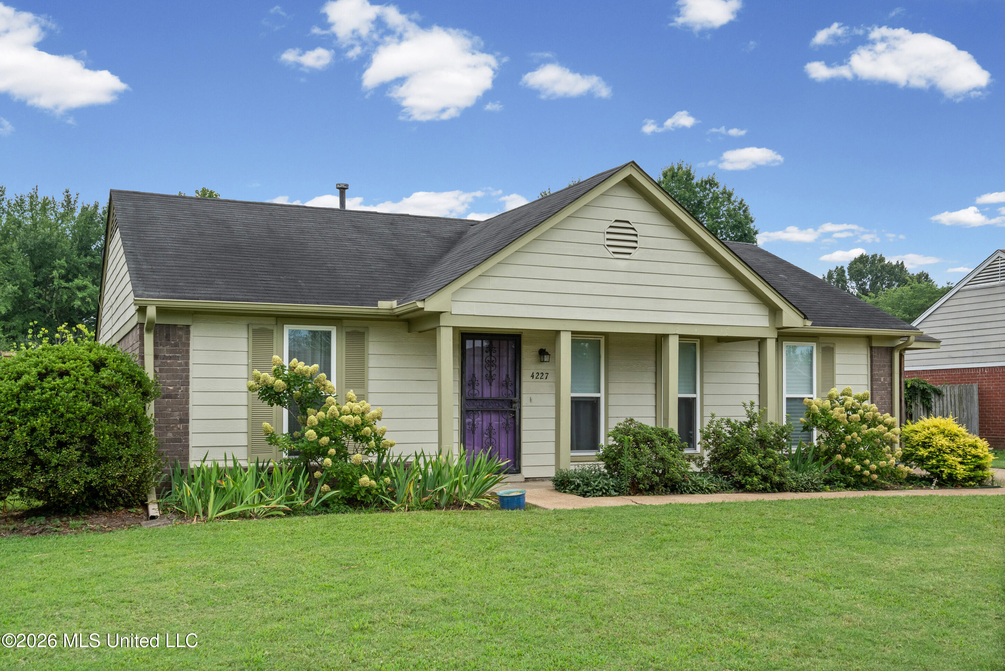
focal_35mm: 35
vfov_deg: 37.9
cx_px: 502
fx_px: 977
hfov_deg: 54.4
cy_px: 336
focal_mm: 35
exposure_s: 1/350
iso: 1000
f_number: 9.5
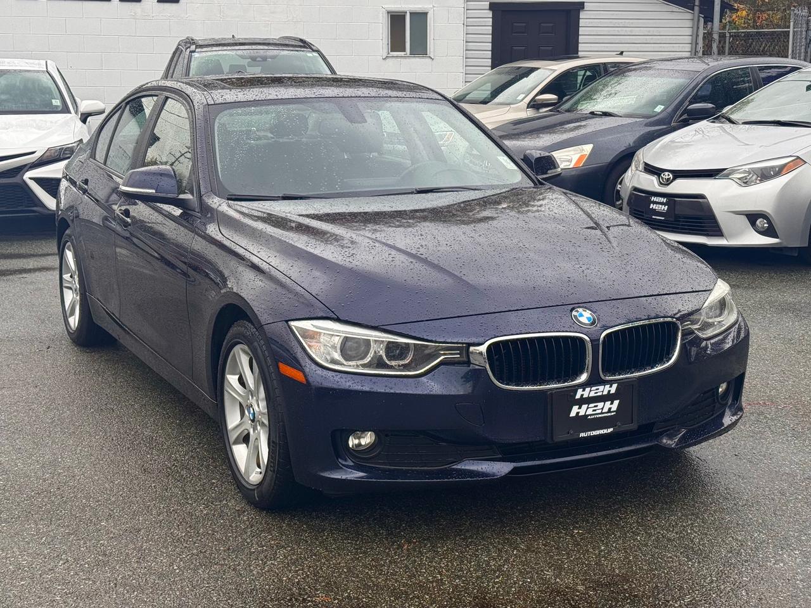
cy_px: 304
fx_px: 1125
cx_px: 406
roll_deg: -0.3
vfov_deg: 30.3
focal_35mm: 48
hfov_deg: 39.7
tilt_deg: -9.4
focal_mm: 6.76
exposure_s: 1/345
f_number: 1.78
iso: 64
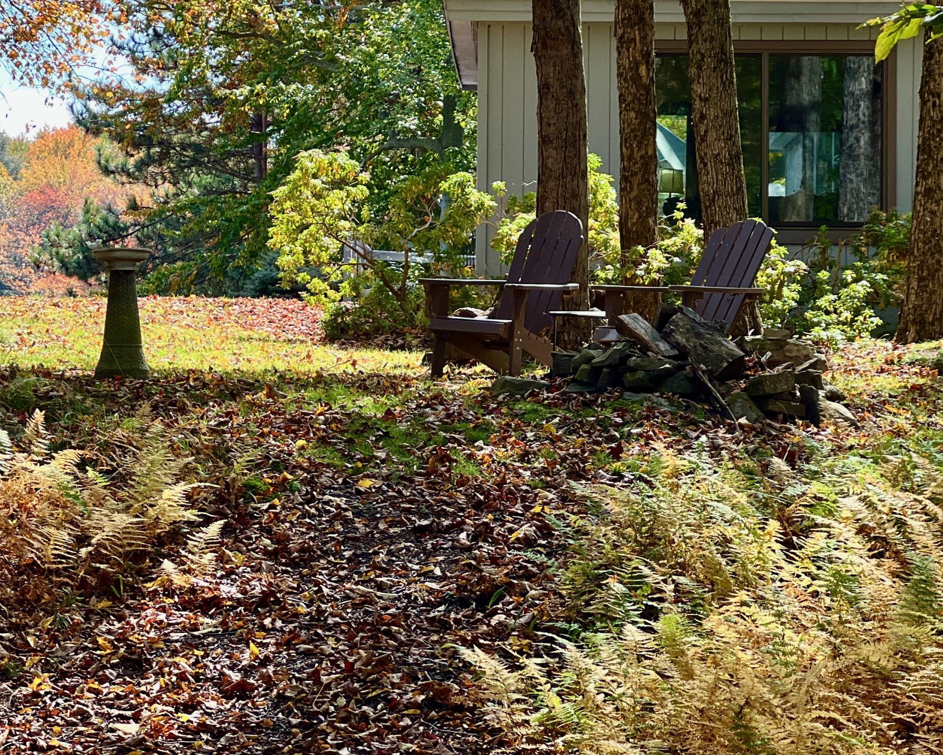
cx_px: 363
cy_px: 292
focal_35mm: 123
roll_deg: -0.9
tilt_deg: +1.5
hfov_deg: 15.6
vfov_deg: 12.5
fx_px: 3433
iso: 40
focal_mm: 9
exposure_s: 1/121
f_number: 2.8
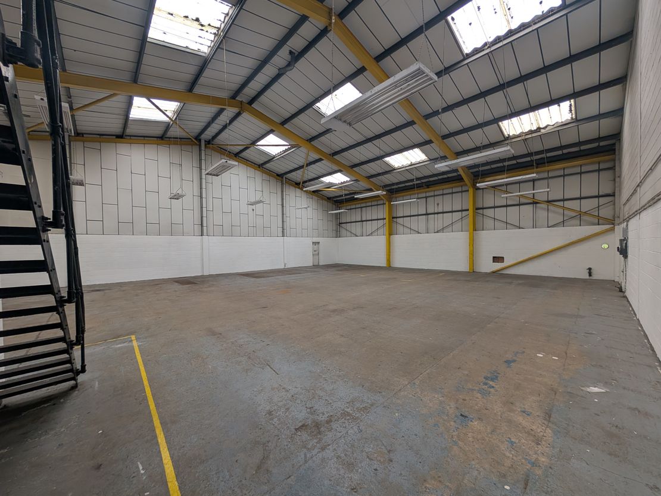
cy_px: 248
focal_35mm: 12
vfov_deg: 94.5
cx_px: 330
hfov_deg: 110.5
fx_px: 229
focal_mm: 2.02
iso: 57
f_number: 1.7
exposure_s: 1/137
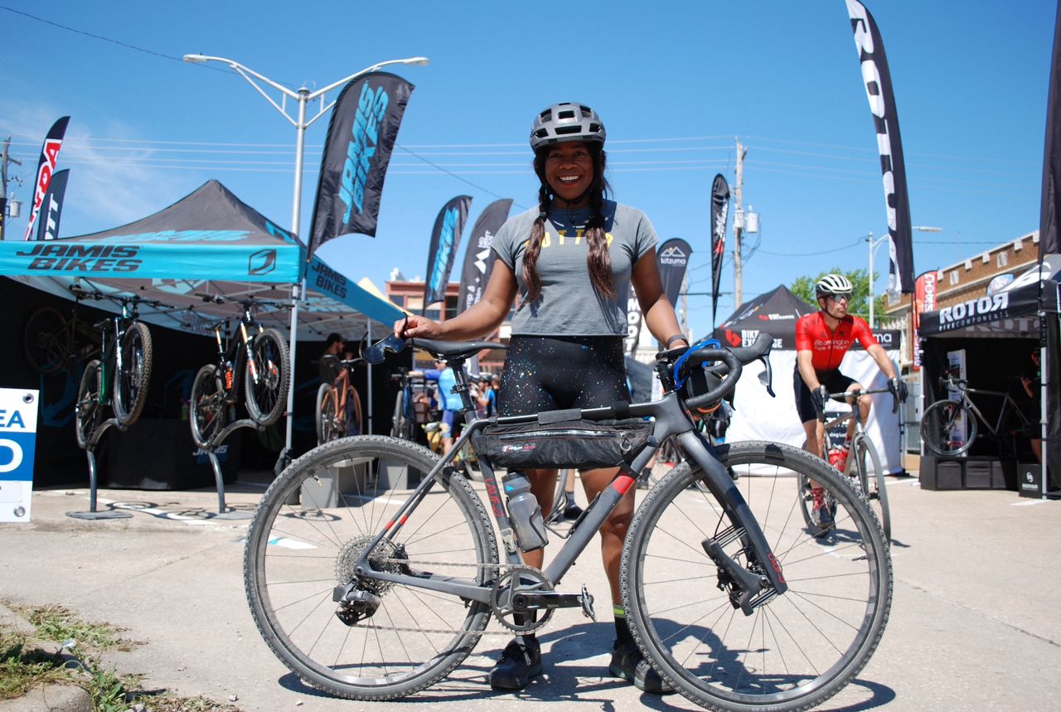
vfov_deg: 40.1
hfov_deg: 57.1
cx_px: 530
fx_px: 974
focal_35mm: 33
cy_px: 356
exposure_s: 1/640
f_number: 4
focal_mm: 22
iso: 100
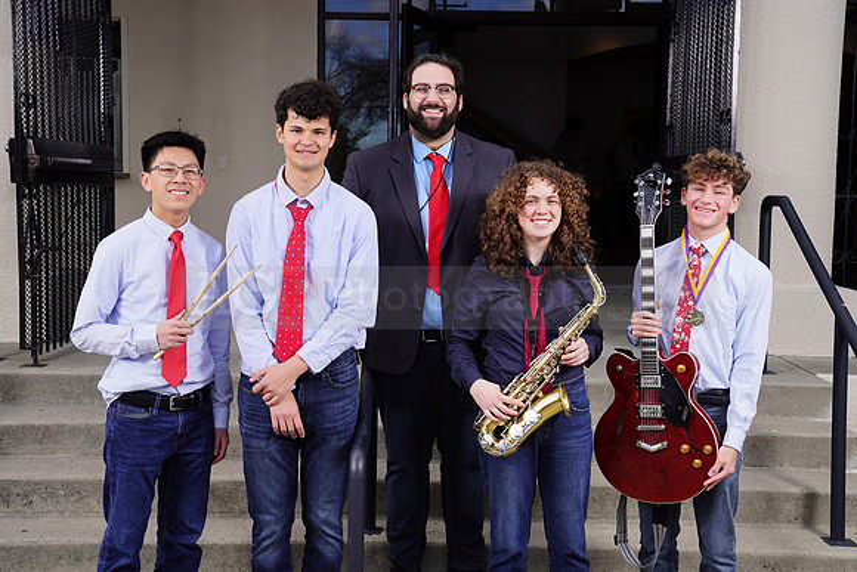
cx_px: 428
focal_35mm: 54
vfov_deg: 25.1
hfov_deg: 36.9
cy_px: 286
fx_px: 1286
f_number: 7.1
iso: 100
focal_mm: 54
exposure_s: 1/200
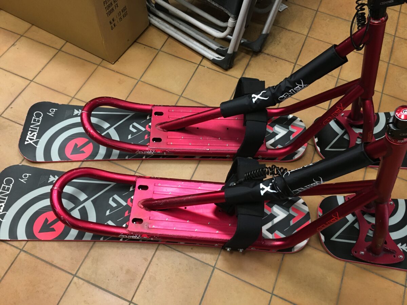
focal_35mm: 29
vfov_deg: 48.2
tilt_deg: -60.1
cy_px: 152
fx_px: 341
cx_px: 204
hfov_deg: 61.7
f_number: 2.2
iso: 160
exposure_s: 1/33
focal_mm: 4.15
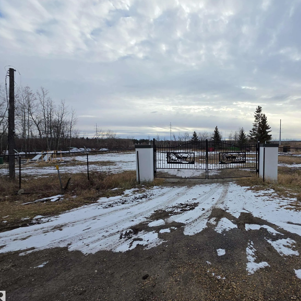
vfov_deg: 87.4
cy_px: 152
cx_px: 201
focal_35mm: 16
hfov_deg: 84.3
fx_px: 157
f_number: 1.9
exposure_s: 1/1663
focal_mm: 2.2
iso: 40
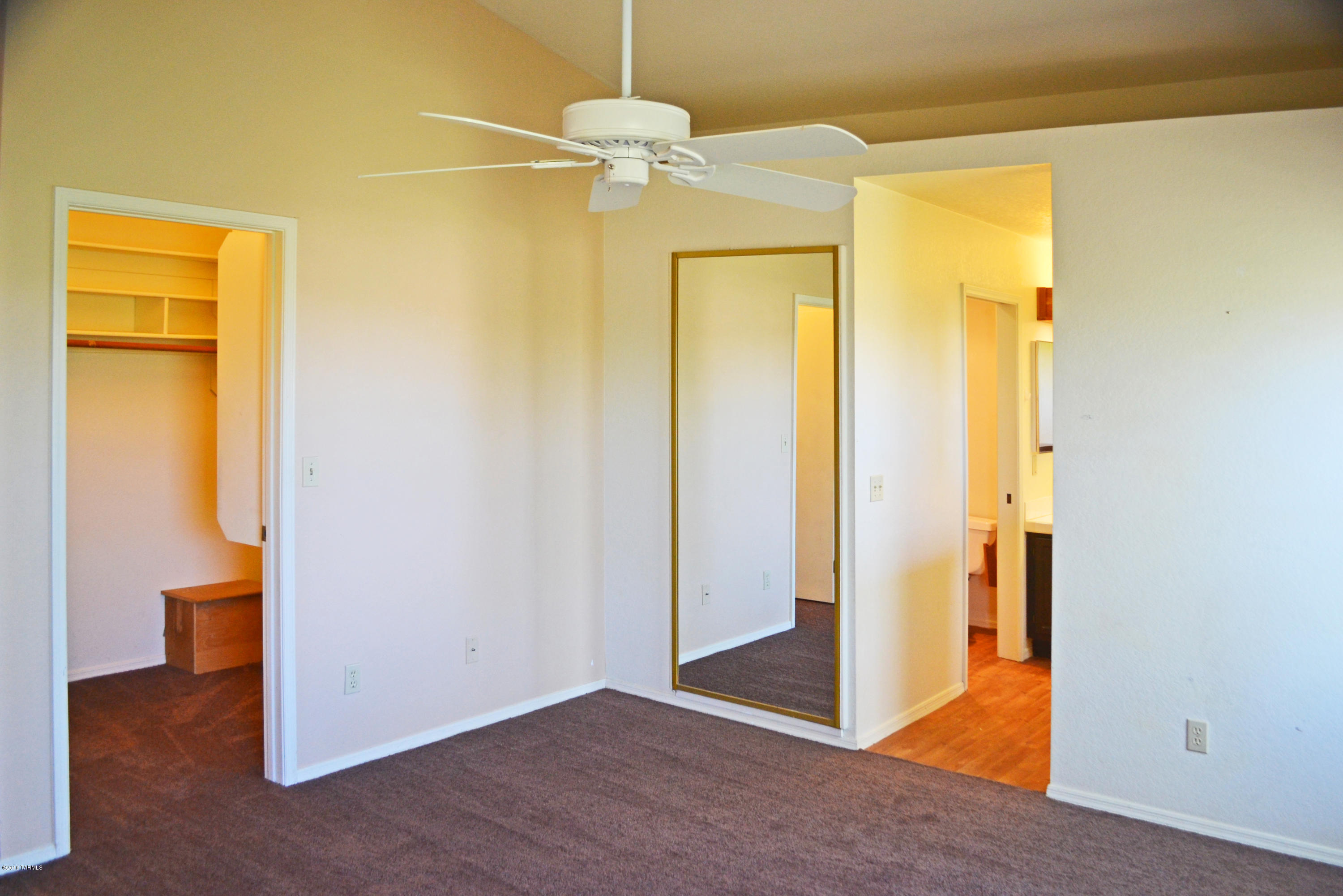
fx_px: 1007
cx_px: 672
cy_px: 448
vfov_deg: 47.9
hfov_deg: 67.4
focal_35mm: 27
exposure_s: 1/30
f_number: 3.5
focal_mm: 18
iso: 400
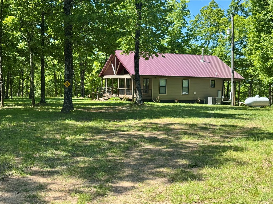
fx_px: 379
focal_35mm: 48
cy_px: 102
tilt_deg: -2.6
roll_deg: -1.4
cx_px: 136
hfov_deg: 39.7
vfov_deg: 30.3
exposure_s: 1/1011
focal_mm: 6.76
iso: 64
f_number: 1.78
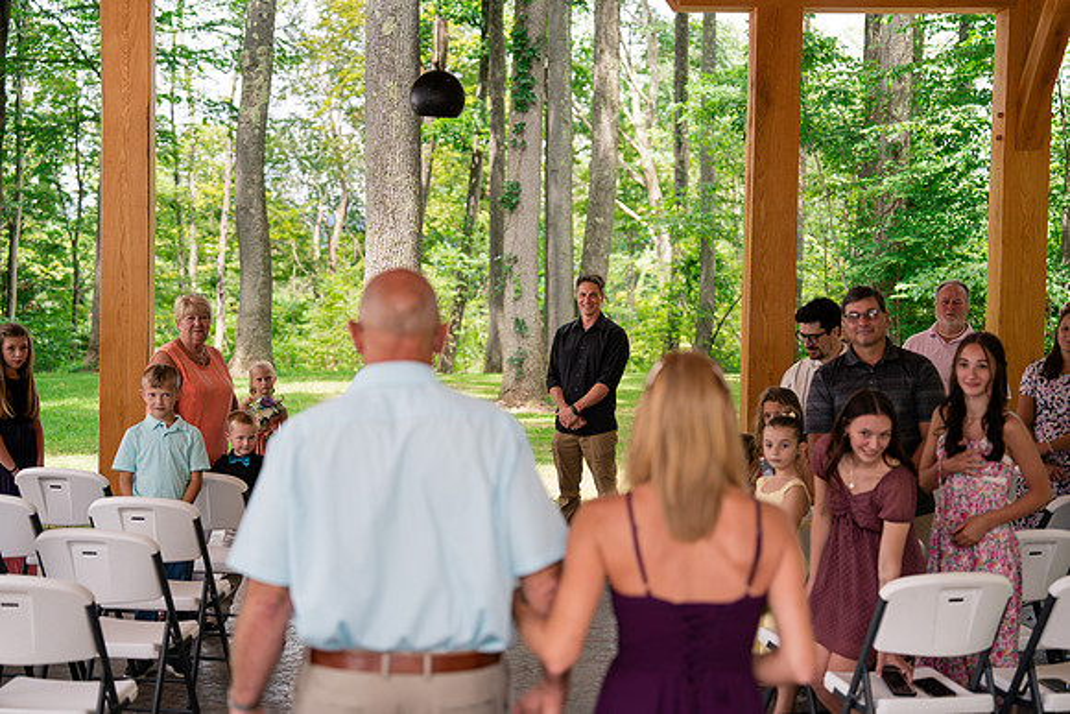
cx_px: 535
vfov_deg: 19.2
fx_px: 2105
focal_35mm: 71
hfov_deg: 28.5
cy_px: 357
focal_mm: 70
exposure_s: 1/320
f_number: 2.8
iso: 160
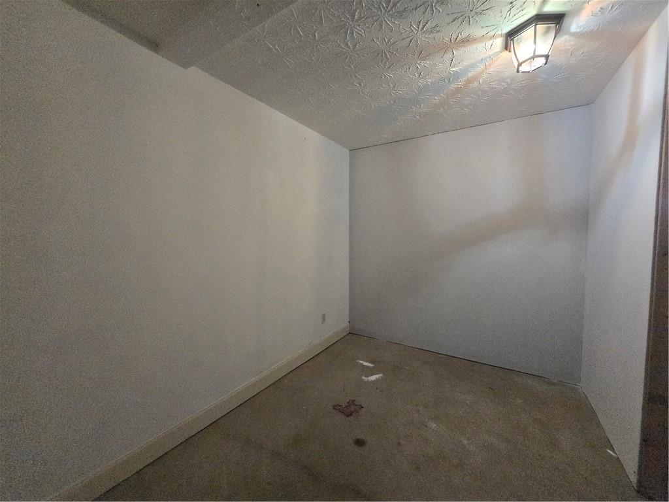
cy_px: 251
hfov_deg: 106.2
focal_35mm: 13
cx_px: 334
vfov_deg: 89.9
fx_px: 251
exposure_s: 1/60
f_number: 2.2
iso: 800
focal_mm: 1.7
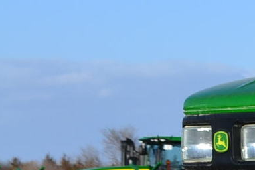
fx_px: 2547
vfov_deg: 3.8
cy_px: 155
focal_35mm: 360
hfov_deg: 5.5
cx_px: 646
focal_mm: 45
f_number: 11
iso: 400
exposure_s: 1/500
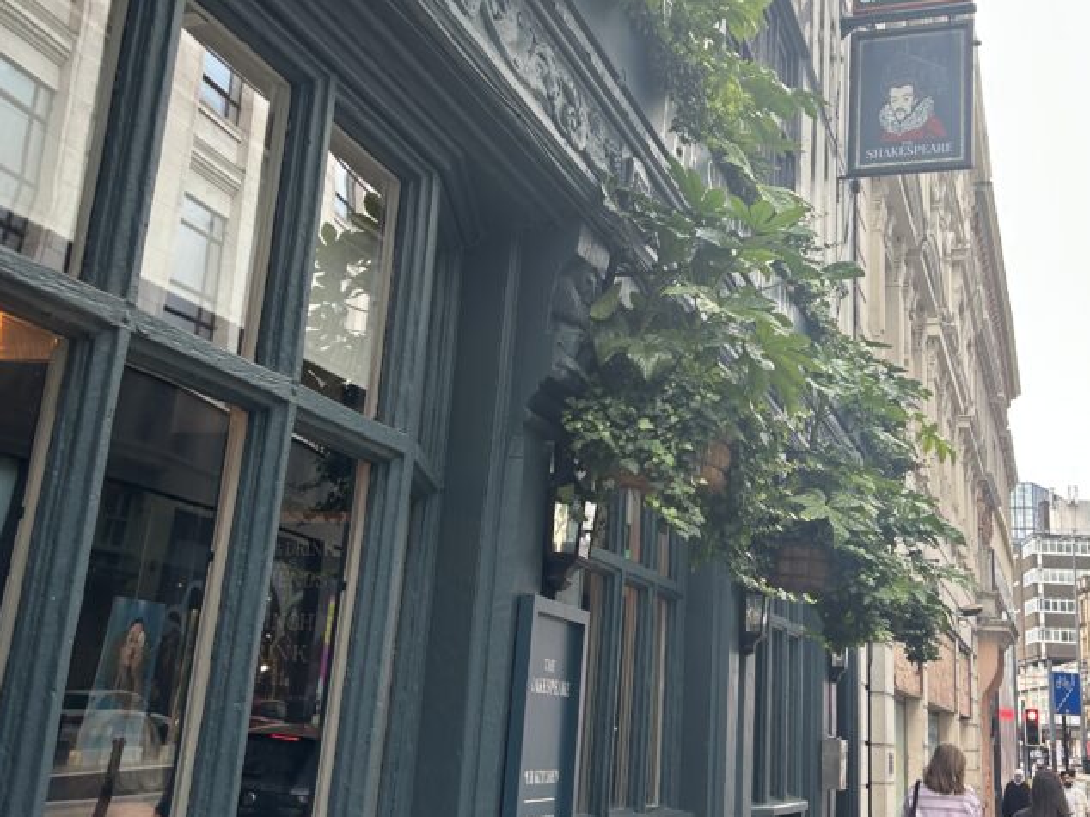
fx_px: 1322
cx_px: 564
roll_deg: -1.2
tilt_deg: +20.4
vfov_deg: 34.2
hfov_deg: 44.8
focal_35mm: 42
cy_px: 329
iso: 32
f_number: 1.5
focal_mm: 5.7
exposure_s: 1/135
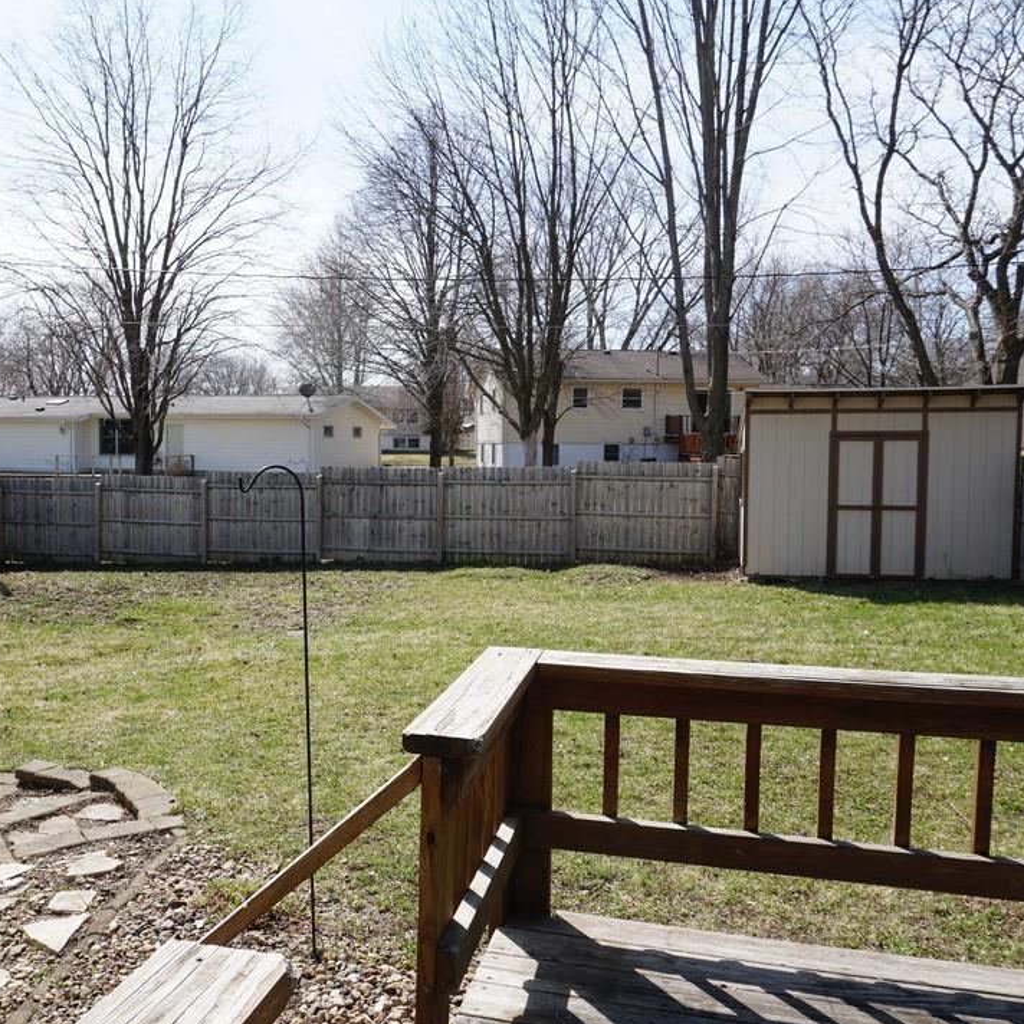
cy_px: 511
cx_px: 388
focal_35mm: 31
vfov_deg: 52.5
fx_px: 1038
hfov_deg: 52.0
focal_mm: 16
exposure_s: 1/100
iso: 100
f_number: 10
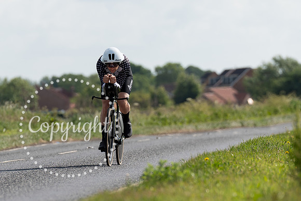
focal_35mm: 407
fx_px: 3400
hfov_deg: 5.1
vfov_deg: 3.4
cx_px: 122
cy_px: 144
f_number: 4
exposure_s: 1/1000
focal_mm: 200
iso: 100
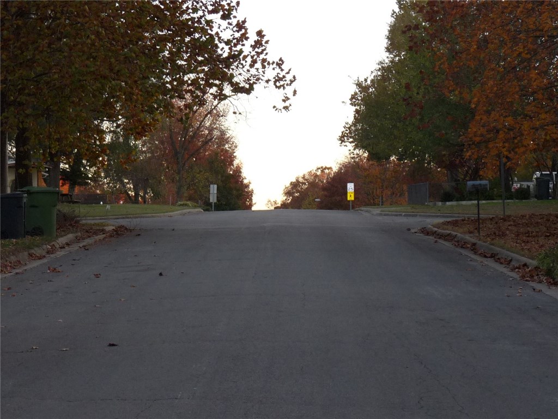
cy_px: 210
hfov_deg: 16.0
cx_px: 279
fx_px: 1983
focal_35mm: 123
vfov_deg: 12.0
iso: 125
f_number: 3.4
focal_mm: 12.4
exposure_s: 1/100
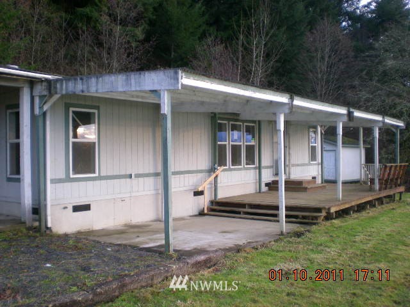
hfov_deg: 49.0
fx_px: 450
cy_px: 154
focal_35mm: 38
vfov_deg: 37.7
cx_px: 205
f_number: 3.1
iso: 124
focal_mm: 6.3
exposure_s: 1/62.3
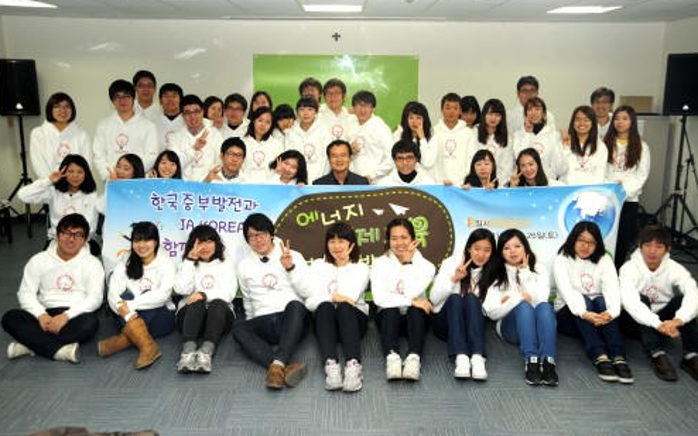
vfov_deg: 36.3
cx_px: 346
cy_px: 205
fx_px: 666
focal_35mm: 35
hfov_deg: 55.3
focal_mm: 34
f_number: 5.6
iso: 400
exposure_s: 1/60
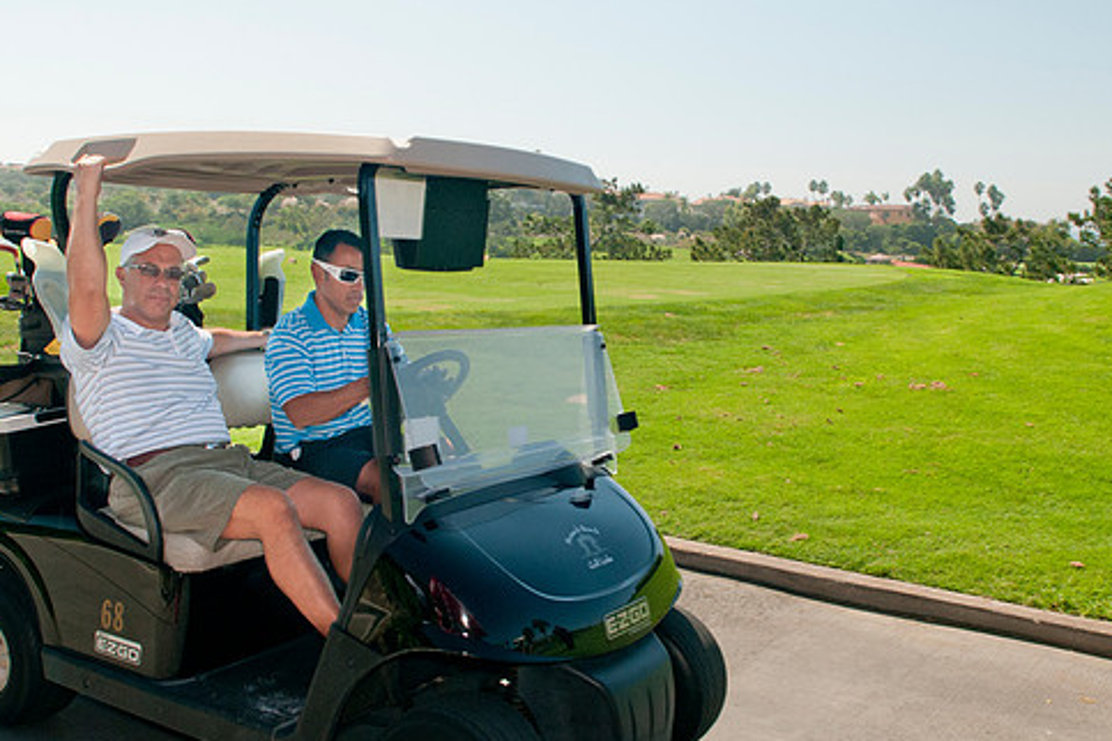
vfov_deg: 35.9
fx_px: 1143
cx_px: 585
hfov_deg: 51.9
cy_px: 342
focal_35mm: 37
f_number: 8
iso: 400
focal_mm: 17
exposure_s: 1/250
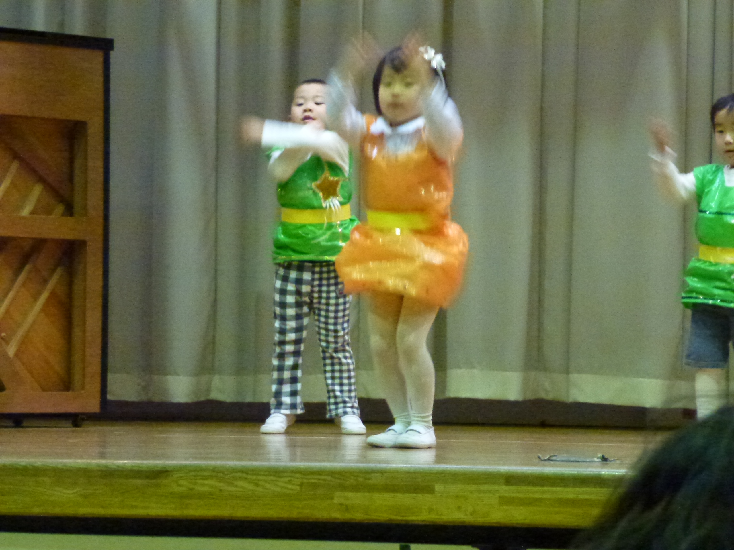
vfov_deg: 10.4
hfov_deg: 13.9
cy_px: 275
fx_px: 3011
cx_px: 367
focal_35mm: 142
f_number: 5.3
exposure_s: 1/30
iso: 1600
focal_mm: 25.5
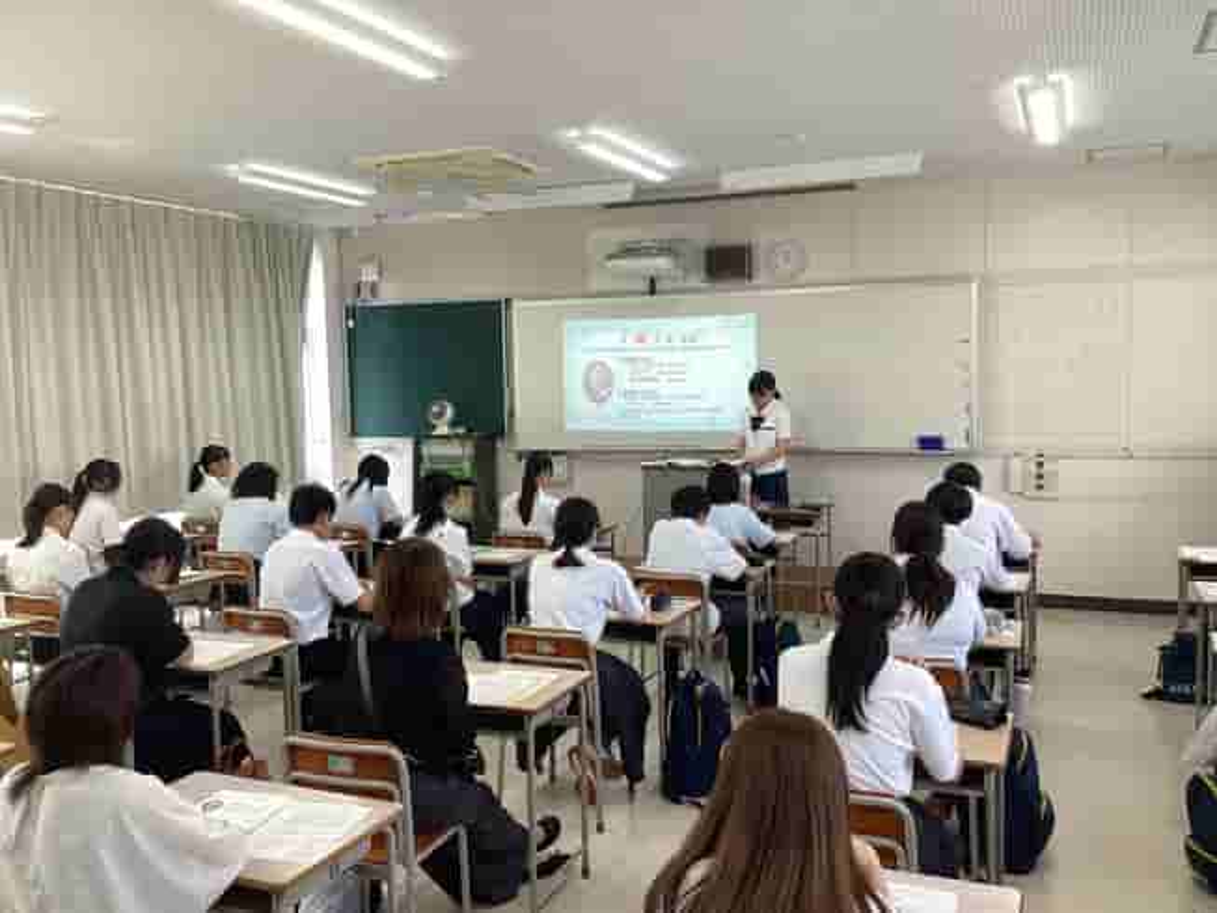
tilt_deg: -5.1
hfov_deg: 58.3
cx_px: 608
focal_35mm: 31
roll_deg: +1.6
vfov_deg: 45.5
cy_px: 456
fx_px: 1090
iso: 50
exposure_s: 1/60
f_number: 2.4
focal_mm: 3.3
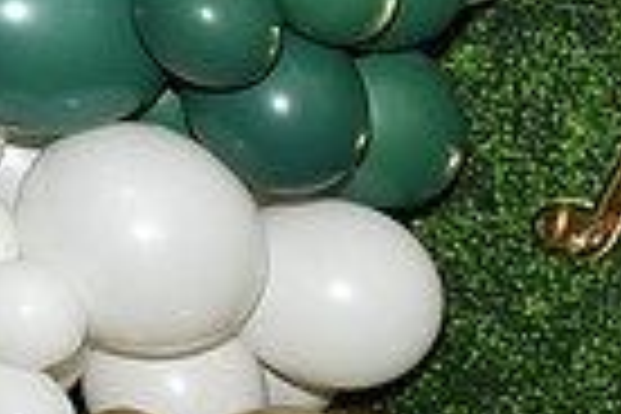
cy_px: 817
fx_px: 2242
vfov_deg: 9.8
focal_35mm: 130
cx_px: 1296
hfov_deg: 13.3
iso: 100
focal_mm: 31
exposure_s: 1/60
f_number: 4
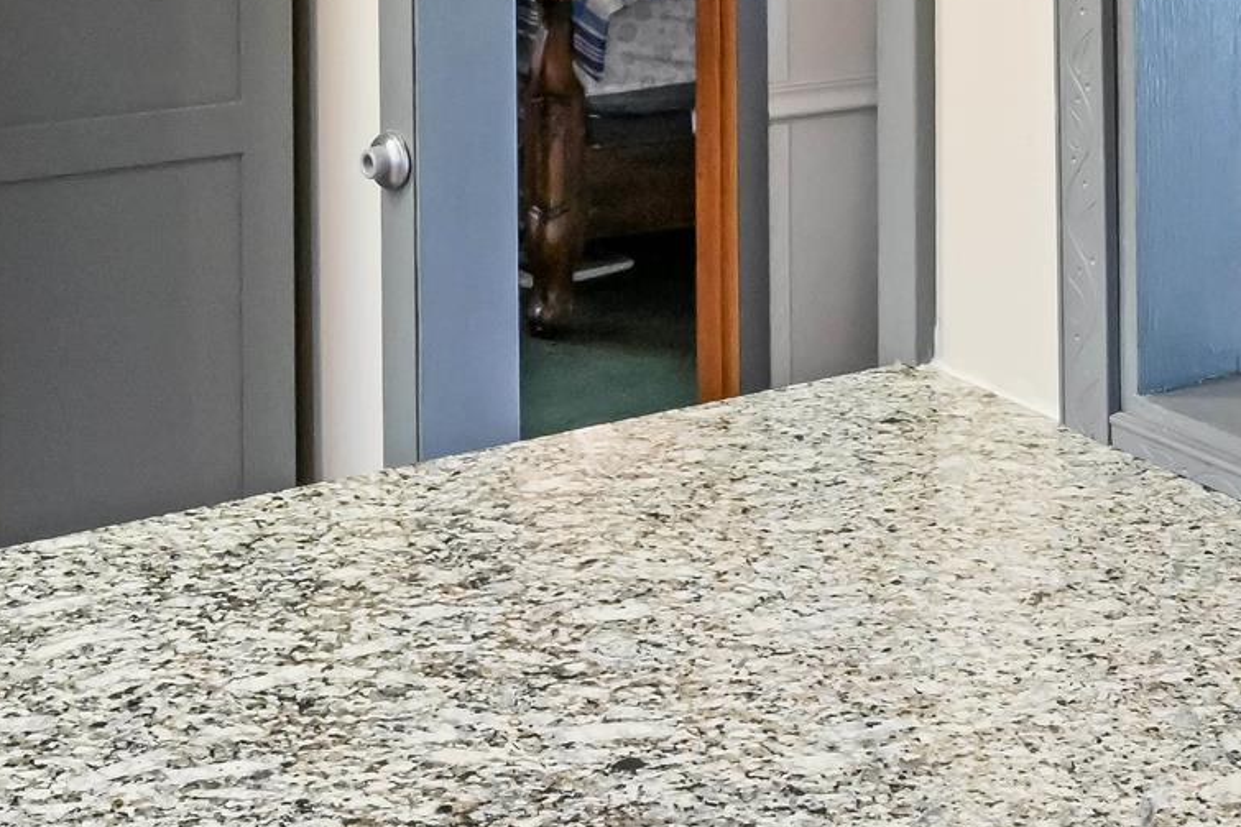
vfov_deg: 20.9
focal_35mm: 57
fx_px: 1964
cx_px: 676
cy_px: -340
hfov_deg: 35.0
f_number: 14
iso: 4000
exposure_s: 1/6
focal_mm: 14
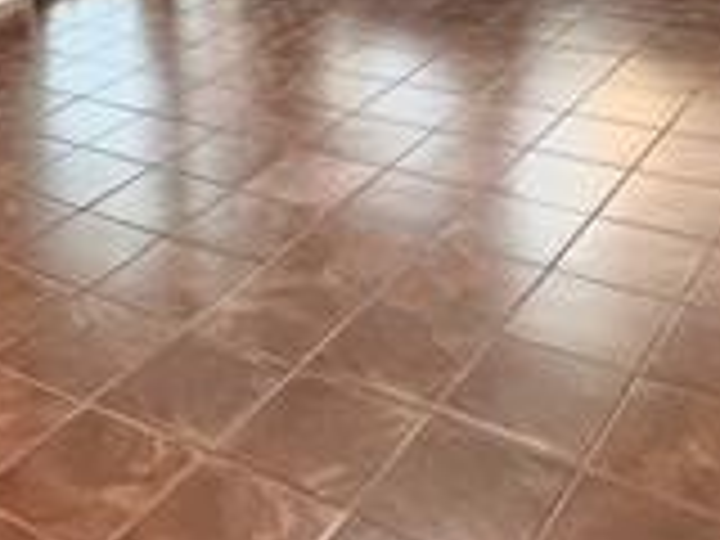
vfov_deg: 25.9
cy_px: -54
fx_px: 1082
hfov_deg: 36.7
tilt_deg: -13.6
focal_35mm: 52
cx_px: 288
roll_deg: +4.2
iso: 320
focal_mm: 1.57
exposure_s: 1/60
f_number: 1.8
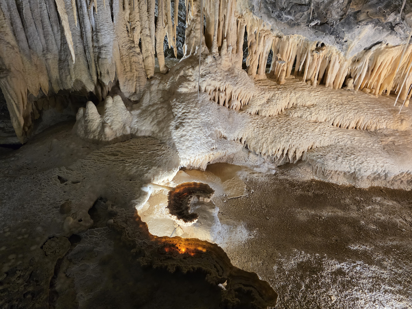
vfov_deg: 58.9
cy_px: 154
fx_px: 274
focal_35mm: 23
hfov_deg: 73.9
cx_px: 206
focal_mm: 6.3
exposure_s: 1/100
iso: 640
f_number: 1.7
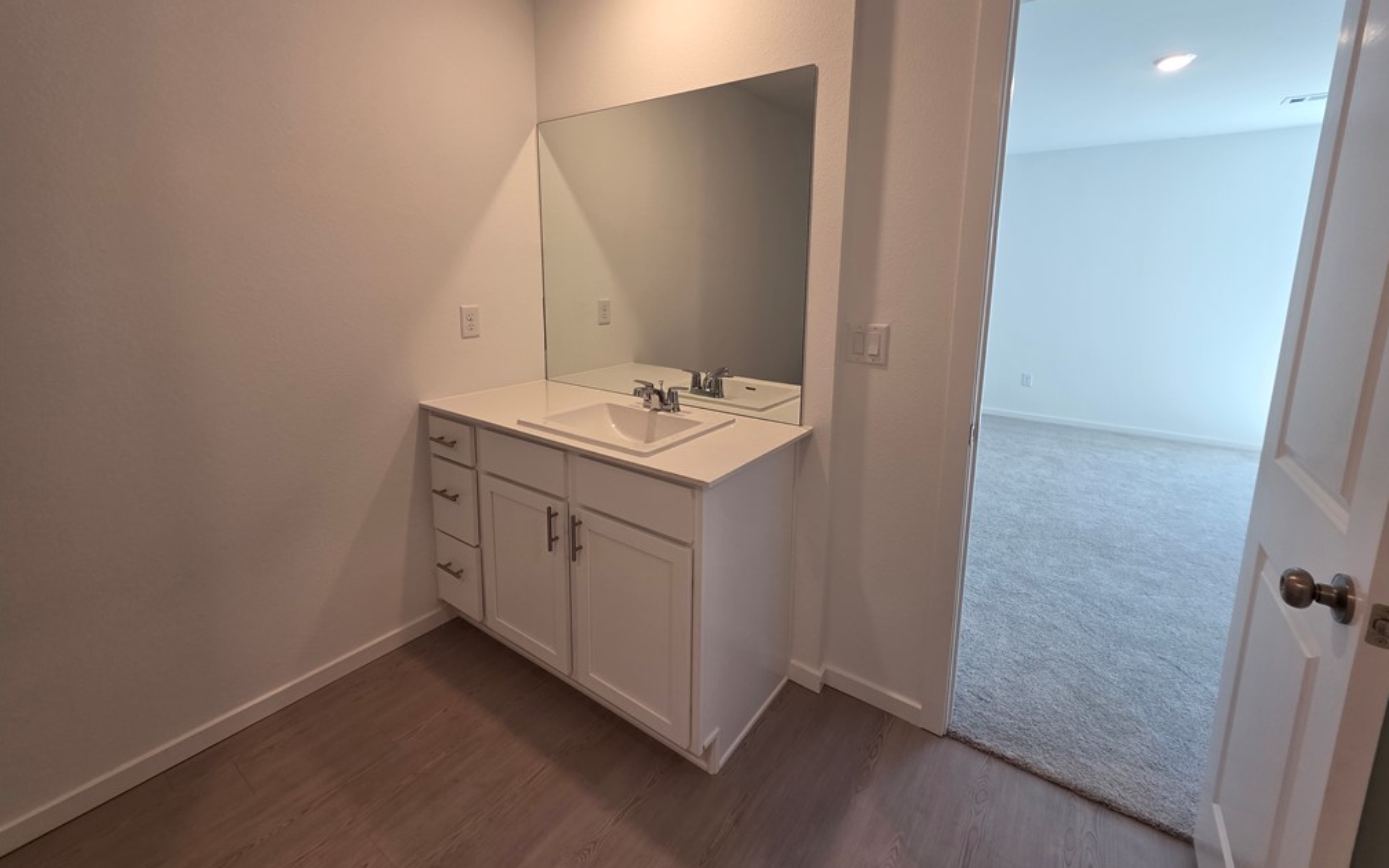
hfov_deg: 105.3
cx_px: 703
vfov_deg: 78.1
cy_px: 366
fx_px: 530
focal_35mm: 14
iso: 125
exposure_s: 1/120
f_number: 1.9
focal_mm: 2.2
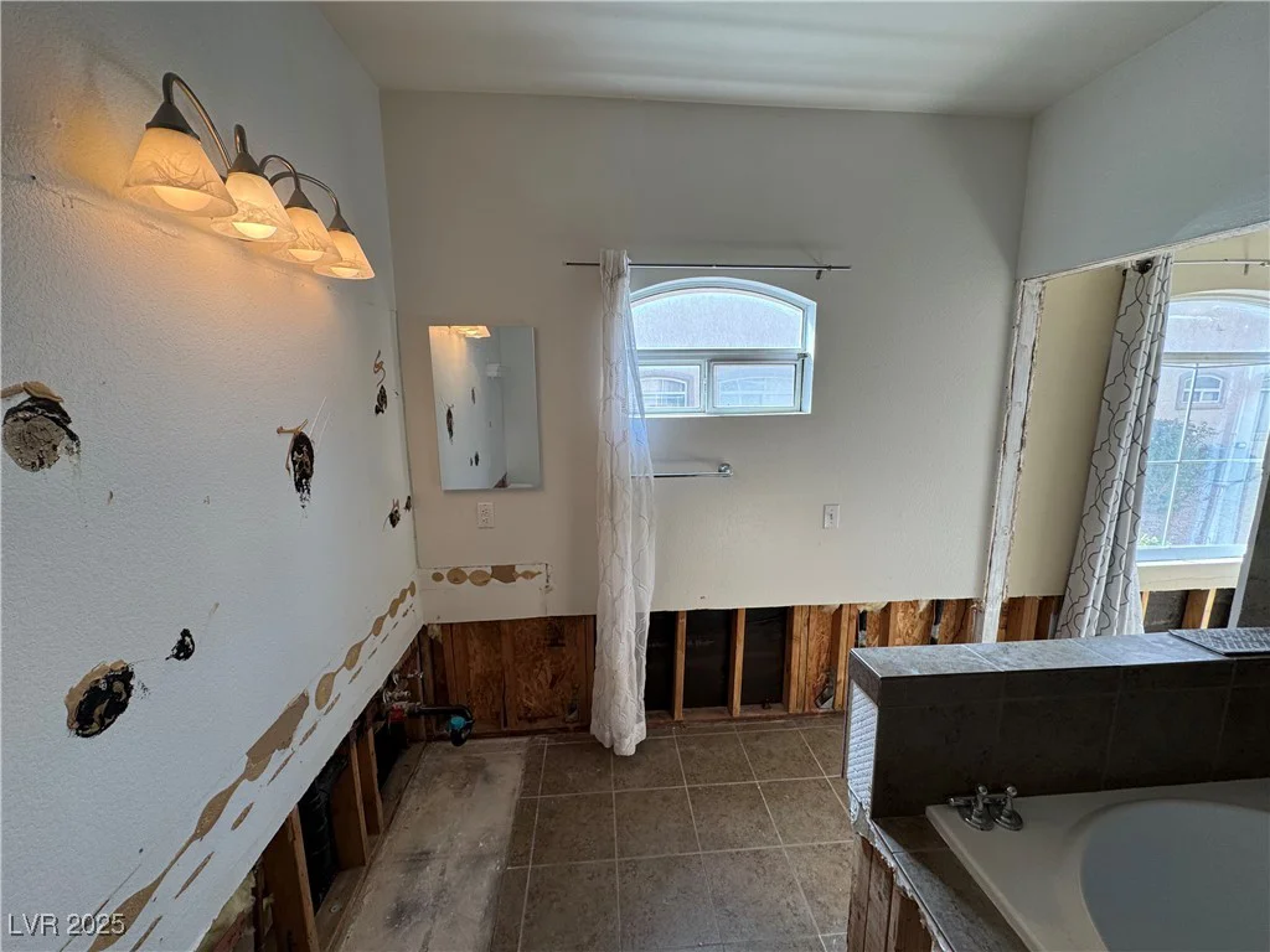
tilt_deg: -11.7
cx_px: 635
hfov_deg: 102.1
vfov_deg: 85.7
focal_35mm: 14
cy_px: 476
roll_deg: +0.0
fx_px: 514
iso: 50
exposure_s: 1/120
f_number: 2.2
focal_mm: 2.22
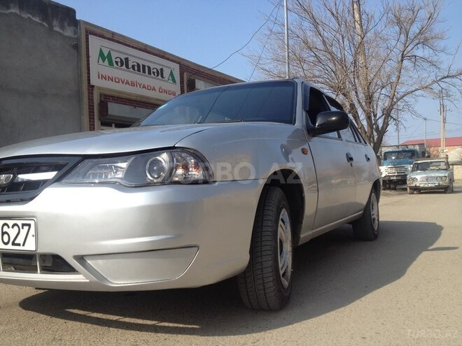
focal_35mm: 35
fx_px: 467
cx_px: 231
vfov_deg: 40.7
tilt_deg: +0.1
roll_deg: +1.4
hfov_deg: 52.6
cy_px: 173
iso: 50
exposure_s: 1/1175
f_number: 2.4
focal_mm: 4.28
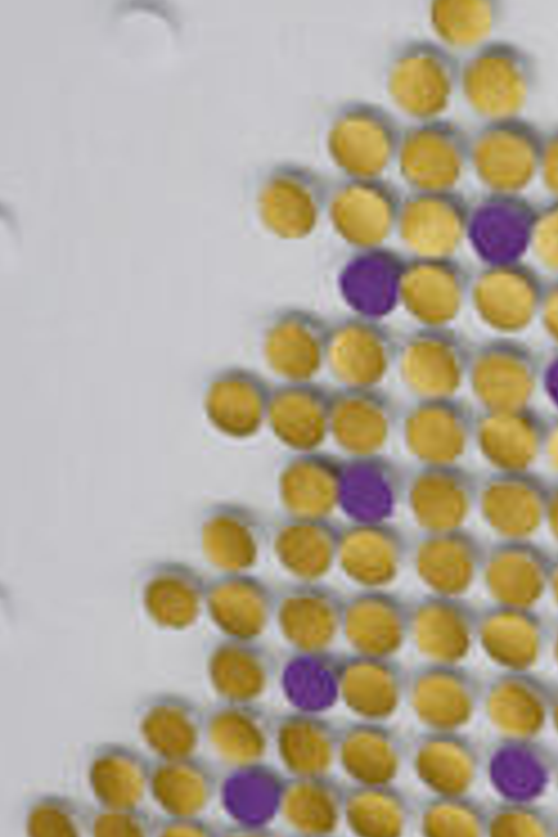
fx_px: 4045
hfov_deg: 7.9
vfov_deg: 11.8
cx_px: 515
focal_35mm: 174
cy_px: 598
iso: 100
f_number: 7.1
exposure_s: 1/400
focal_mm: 26
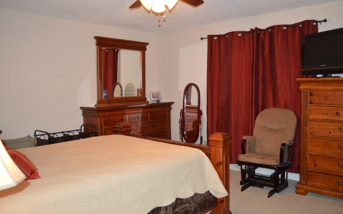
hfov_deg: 66.5
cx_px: 173
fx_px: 262
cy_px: 105
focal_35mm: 28
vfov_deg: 44.5
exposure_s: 1/60
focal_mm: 18
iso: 1400
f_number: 3.5
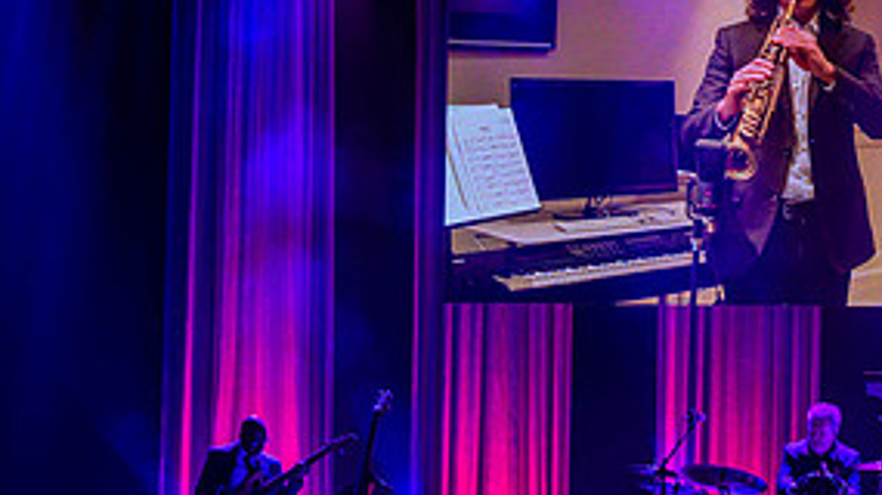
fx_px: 6499
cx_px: 771
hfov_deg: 7.7
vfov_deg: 4.4
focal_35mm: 278
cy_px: 154
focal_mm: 130
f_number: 4.5
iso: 1600
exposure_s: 1/250
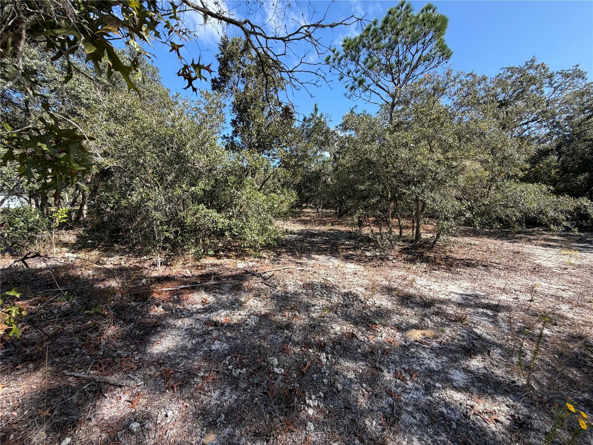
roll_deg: +0.4
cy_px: 222
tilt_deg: -4.4
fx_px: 240
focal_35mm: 14
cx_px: 296
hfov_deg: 102.1
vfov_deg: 85.7
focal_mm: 2.22
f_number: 2.2
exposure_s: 1/535
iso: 40
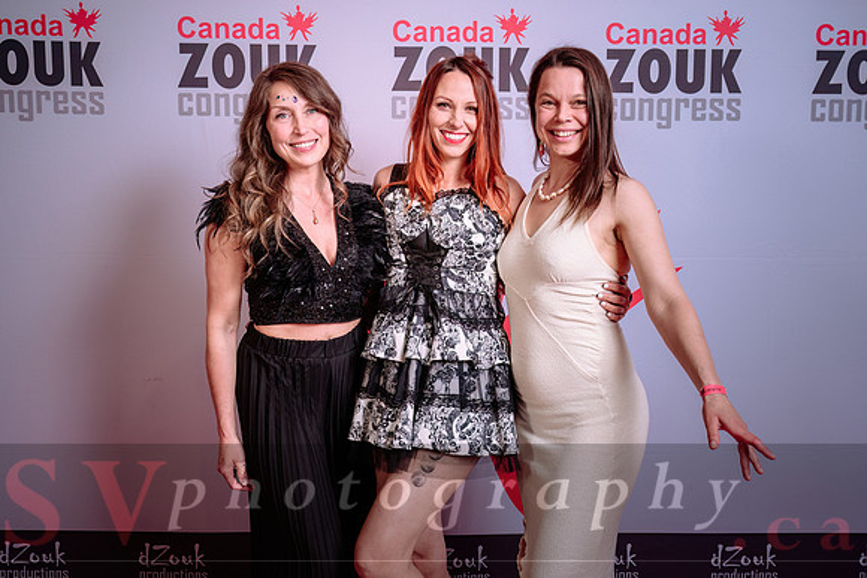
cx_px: 475
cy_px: 277
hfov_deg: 47.5
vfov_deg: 32.8
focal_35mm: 41
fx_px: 983
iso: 100
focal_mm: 36
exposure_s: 1/160
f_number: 5
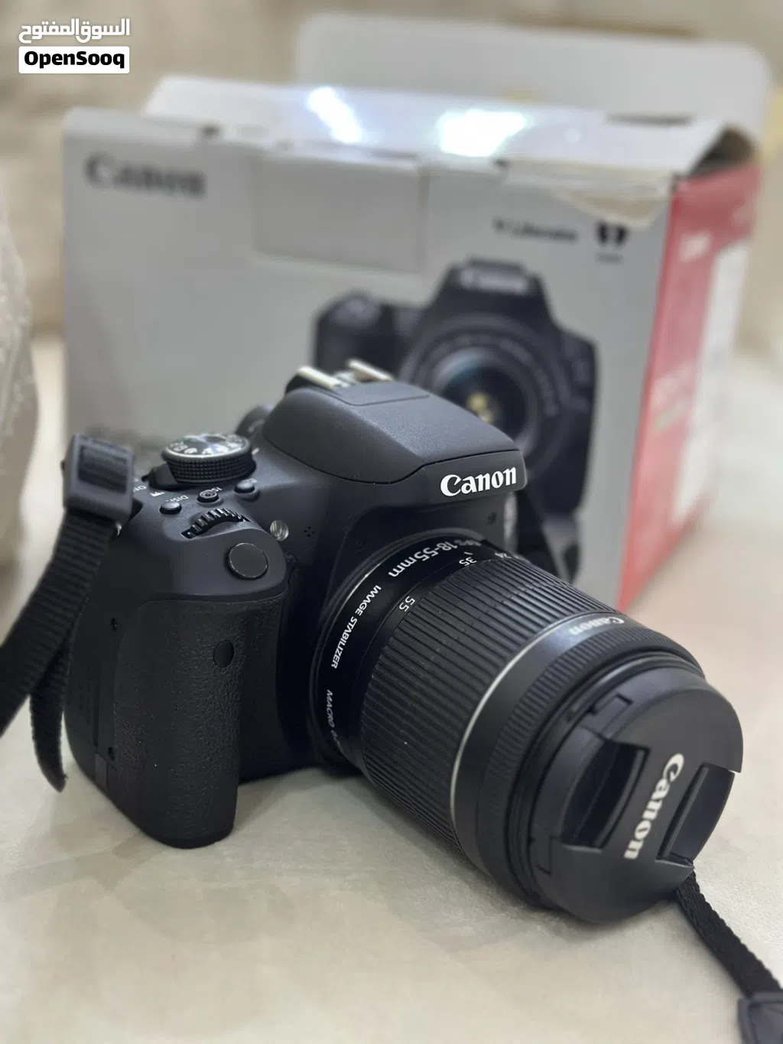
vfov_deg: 39.7
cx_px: 392
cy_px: 522
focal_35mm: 48
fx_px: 1447
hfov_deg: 30.3
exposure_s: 1/50
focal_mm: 6.86
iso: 250
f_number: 1.78
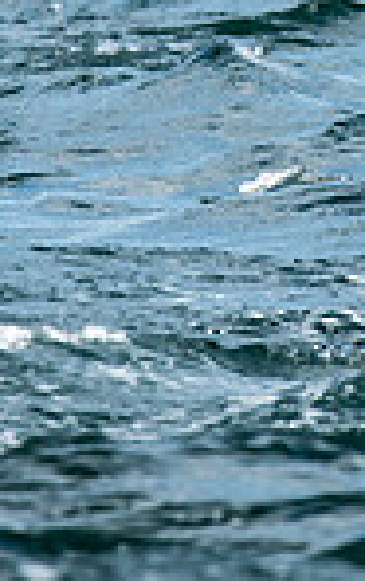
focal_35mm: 1796
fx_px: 28475
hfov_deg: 0.7
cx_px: 667
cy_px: -175
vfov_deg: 1.2
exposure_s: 1/1600
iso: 320
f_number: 5.6
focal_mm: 300
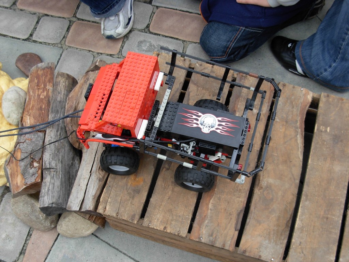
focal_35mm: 45
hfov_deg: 42.1
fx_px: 454
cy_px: 131
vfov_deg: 32.2
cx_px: 174
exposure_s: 1/181
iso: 79
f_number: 3.1
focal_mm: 7.5
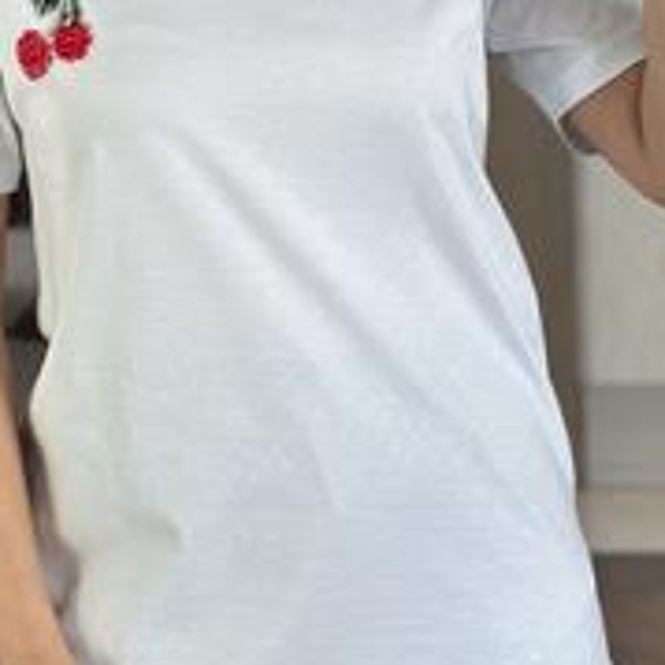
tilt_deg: -18.6
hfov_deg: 14.5
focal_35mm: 120
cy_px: 78
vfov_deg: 14.4
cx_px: 279
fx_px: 2608
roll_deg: +4.1
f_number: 1.78
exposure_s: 1/121
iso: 125
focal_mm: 6.86
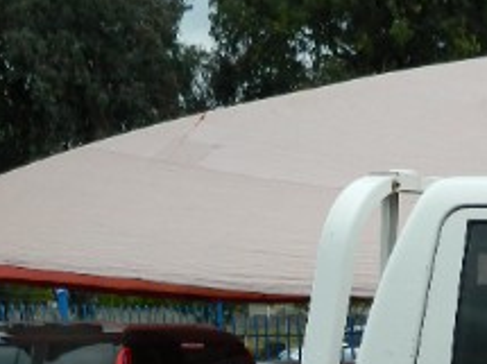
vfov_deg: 14.5
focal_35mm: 93
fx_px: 1308
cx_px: 462
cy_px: 597
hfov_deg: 20.6
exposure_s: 1/400
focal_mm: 4.5
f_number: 3.1
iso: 80
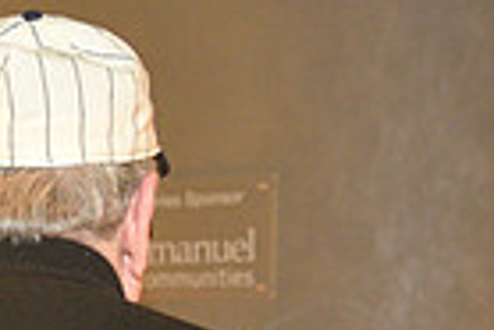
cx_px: -192
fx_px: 1662
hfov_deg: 15.8
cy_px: 530
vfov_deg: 10.8
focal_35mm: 121
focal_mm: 29
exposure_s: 1/60
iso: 3200
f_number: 2.8
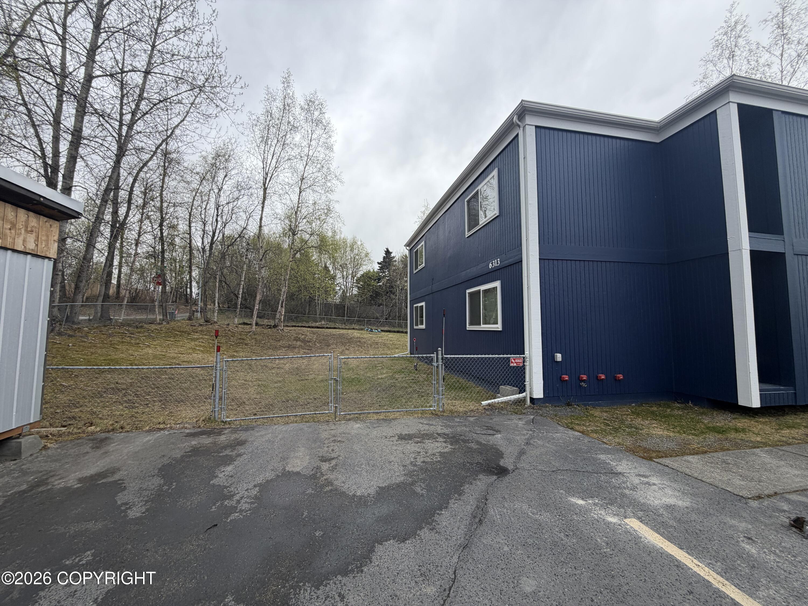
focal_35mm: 14
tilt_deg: +4.2
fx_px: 327
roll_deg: +1.2
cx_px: 404
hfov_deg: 102.1
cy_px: 303
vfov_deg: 85.7
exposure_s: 1/518
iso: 40
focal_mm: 2.22
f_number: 2.2
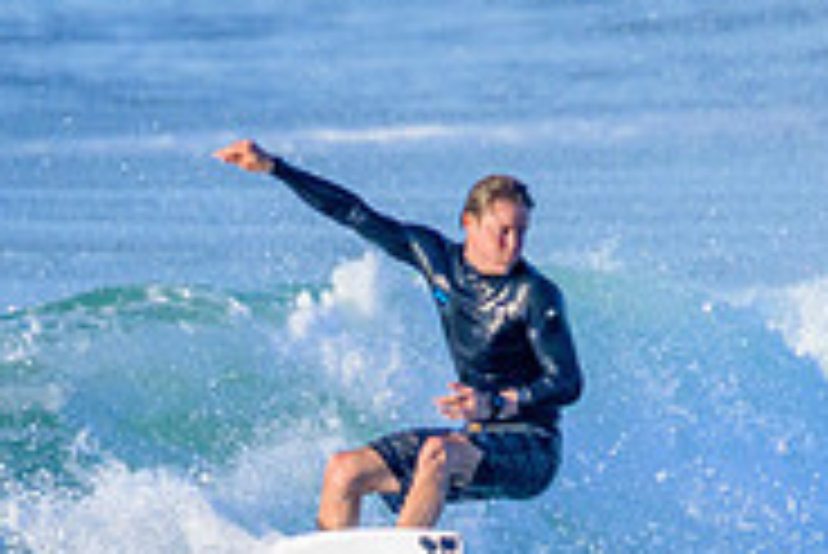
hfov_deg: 0.8
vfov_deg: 0.5
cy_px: 768
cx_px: 414
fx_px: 58027
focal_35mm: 2521
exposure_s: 1/2000
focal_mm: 800
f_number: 11
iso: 1600
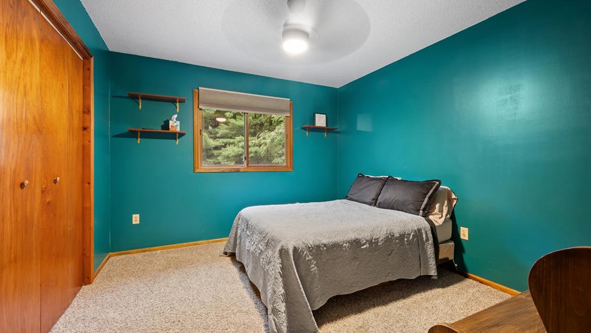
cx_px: 289
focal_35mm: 15
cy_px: 158
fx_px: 235
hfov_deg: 103.0
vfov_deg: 70.5
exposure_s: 15
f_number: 11
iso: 100
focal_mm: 14
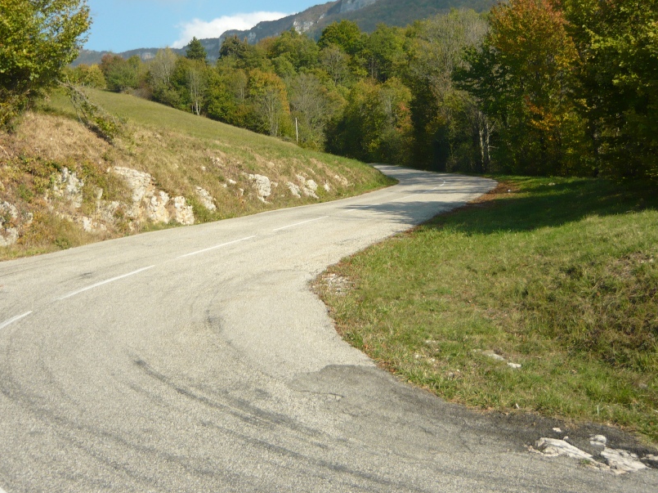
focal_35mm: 42
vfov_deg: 34.1
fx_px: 798
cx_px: 283
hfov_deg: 44.7
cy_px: 180
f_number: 8
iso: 100
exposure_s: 1/160
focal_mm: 5.5
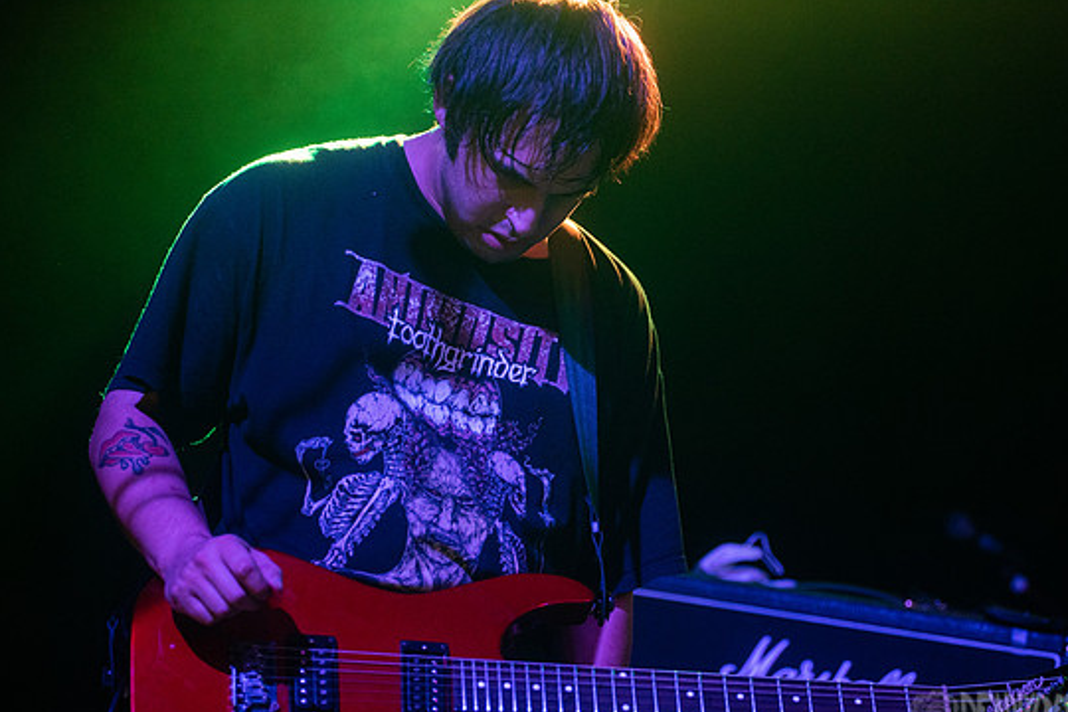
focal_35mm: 86
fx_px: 2551
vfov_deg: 15.9
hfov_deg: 23.6
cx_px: 568
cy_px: 379
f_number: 3.2
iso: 3200
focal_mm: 80
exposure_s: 1/500
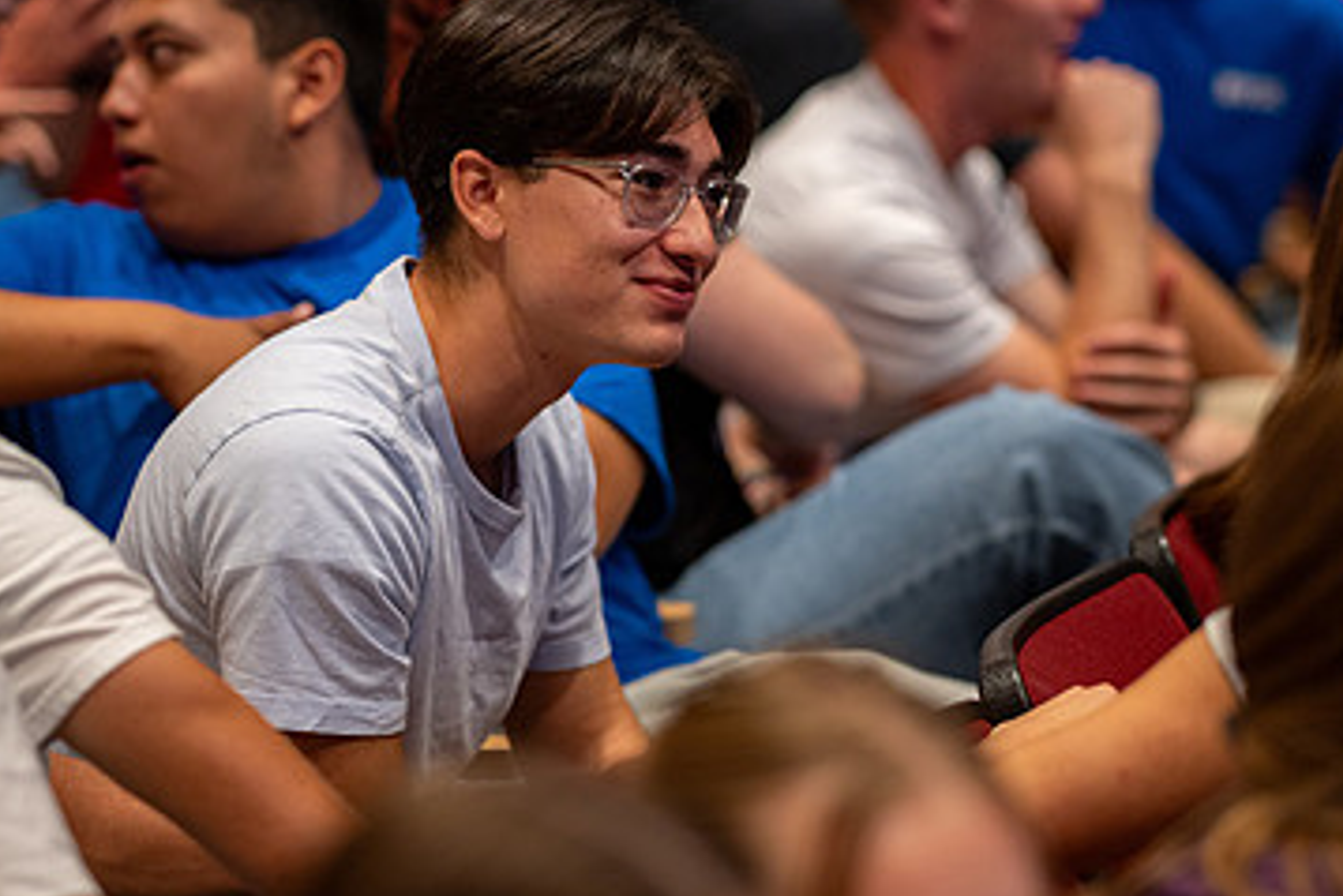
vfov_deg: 8.1
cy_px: 399
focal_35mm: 170
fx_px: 6344
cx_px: 687
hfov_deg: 12.1
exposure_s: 1/125
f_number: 2
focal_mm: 105
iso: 320
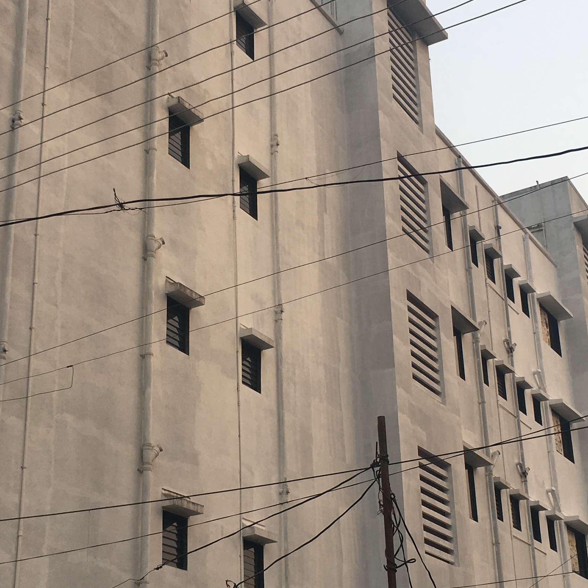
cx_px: 252
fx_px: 1172
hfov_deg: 28.1
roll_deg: +0.6
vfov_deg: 28.1
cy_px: 351
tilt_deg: +21.8
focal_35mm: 61
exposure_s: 1/102
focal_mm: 4.15
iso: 25
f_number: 2.2
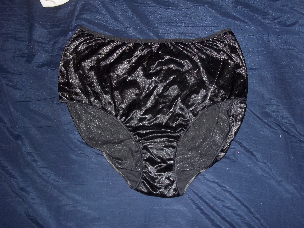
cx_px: 152
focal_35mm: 36
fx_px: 316
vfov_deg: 39.7
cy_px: 114
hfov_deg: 51.4
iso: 80
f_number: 3.1
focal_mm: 6.5
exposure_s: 1/30
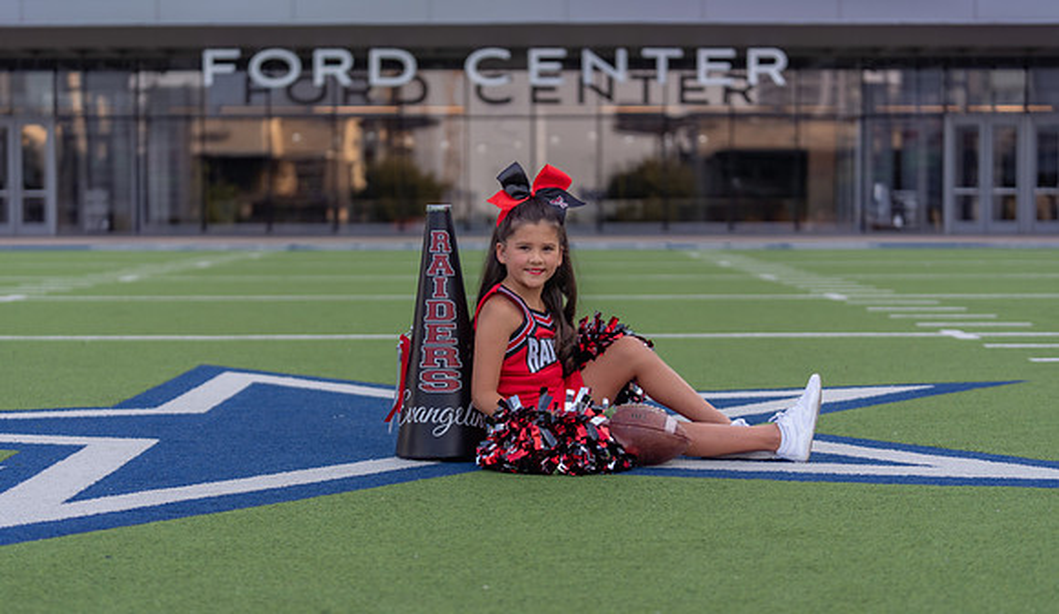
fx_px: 2139
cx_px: 521
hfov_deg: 27.8
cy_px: 347
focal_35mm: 76
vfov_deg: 16.3
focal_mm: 70
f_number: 2.8
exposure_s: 1/320
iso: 125
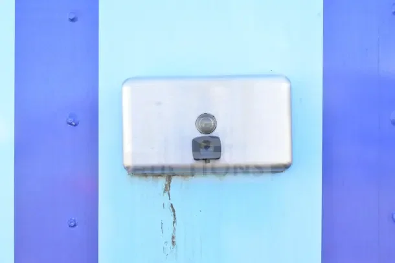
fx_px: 626
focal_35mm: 57
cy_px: 132
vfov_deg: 23.8
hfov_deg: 35.0
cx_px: 198
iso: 6400
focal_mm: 38
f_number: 13
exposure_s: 1/640
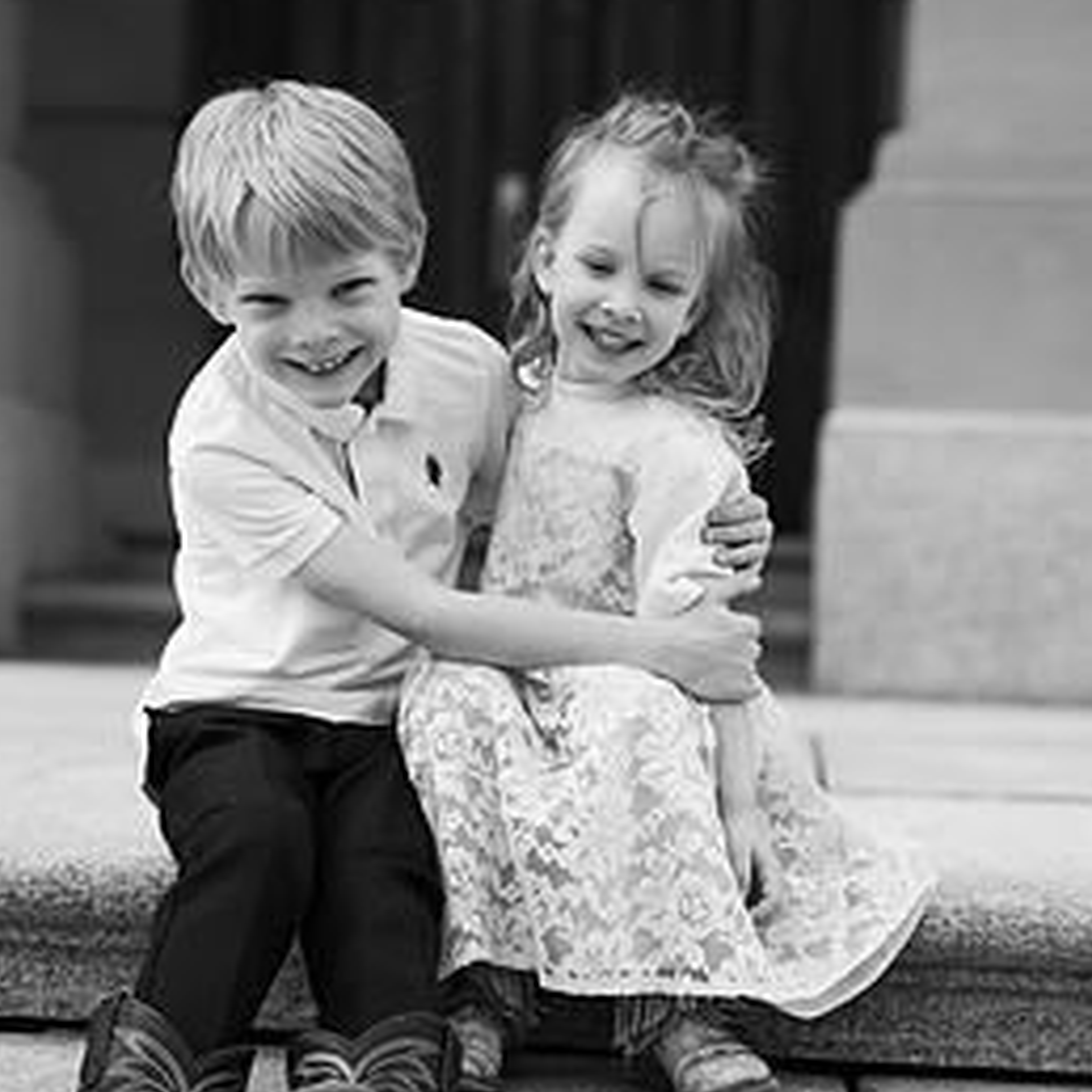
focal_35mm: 93
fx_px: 3319
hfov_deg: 18.7
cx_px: 464
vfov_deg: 18.7
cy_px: 548
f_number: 2.8
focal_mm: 63
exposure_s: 1/1000
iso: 100
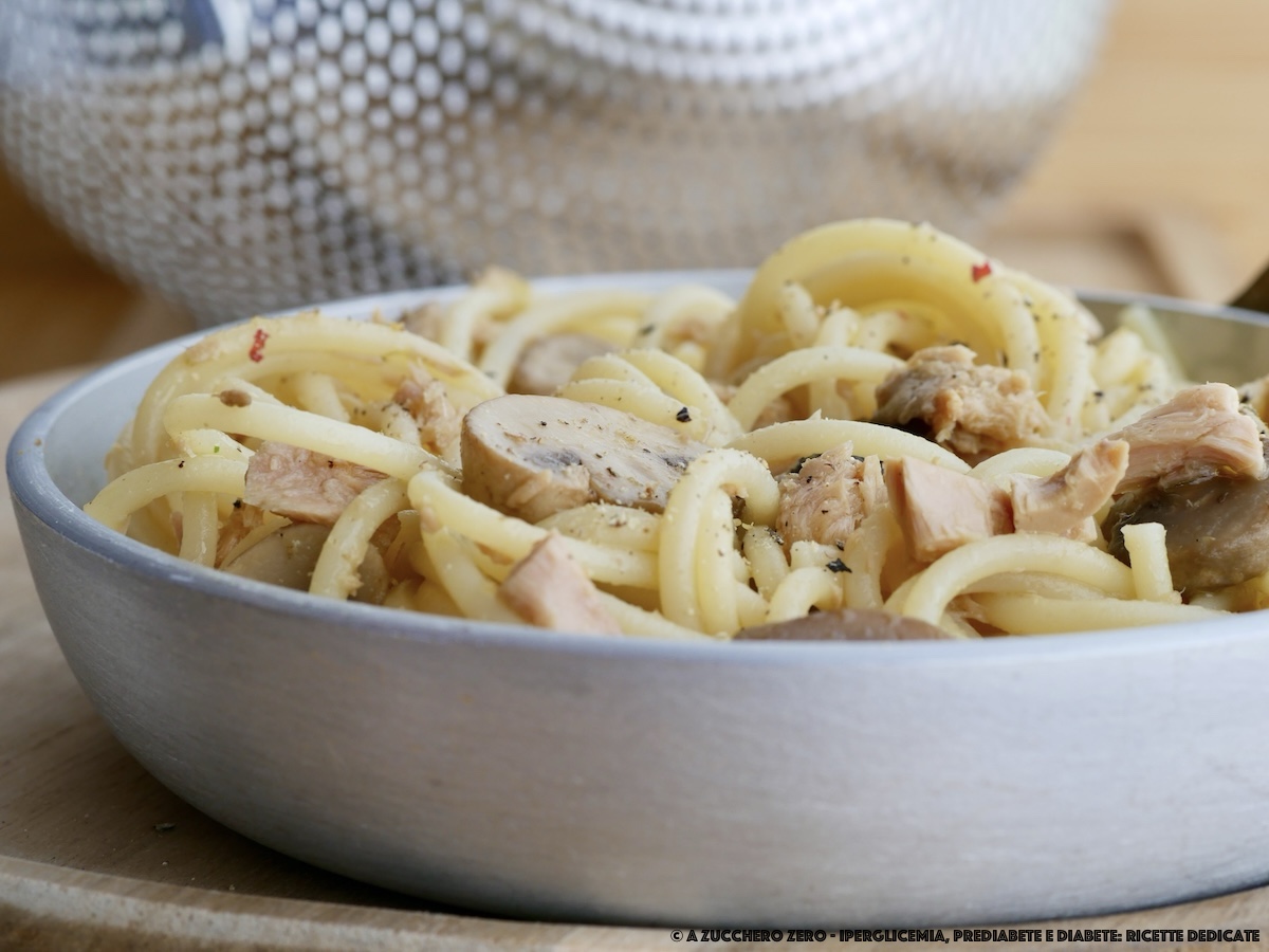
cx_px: 634
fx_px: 3153
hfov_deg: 22.8
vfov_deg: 17.2
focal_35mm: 86
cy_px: 476
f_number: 5.6
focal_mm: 43
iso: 200
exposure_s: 1/50
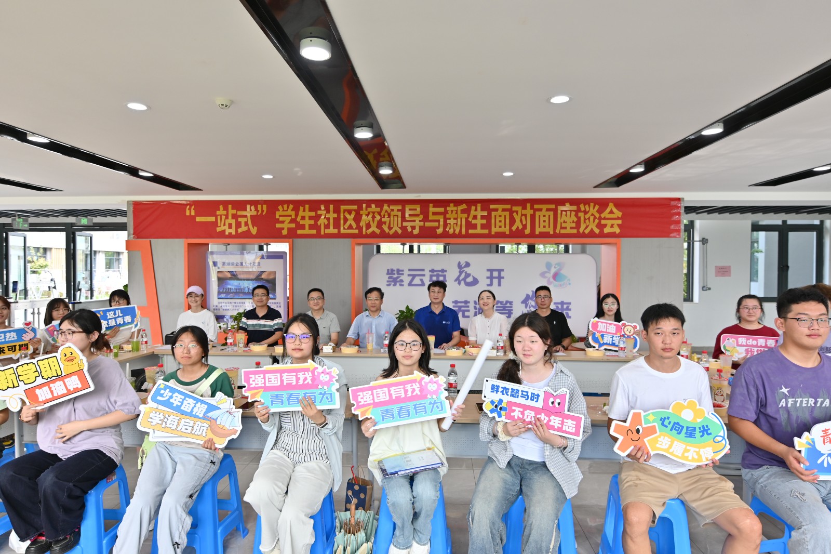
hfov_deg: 81.2
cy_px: 277
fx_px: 485
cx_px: 416
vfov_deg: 59.5
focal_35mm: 21
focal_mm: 14
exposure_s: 1/125
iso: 125
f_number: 2.8
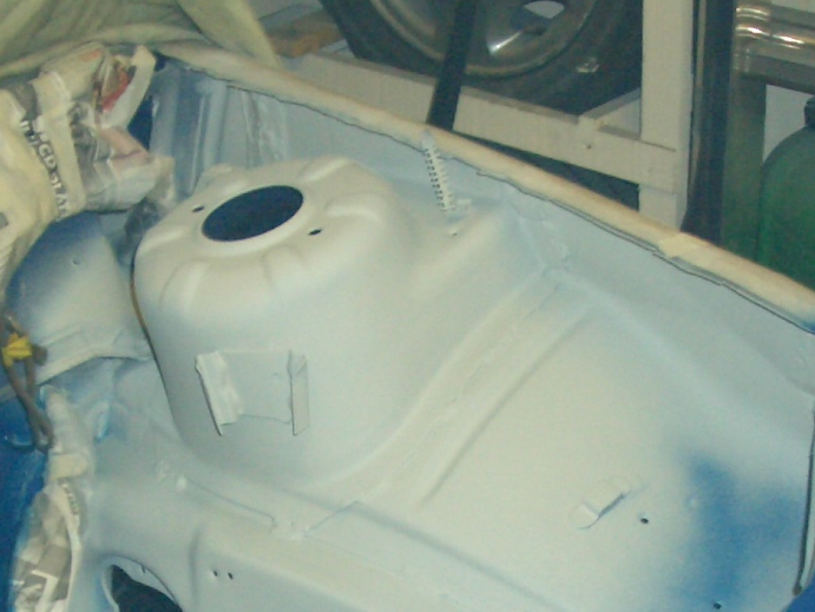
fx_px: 1908
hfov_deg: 24.1
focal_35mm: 81
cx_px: 410
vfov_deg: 17.9
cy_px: 585
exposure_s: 1/60
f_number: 2.6
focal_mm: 5.8
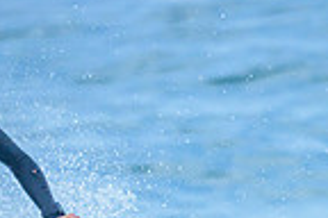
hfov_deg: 0.5
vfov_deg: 0.3
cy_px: 397
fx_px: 39366
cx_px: 167
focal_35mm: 4321
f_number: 6.3
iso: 450
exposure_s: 1/3200
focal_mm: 800
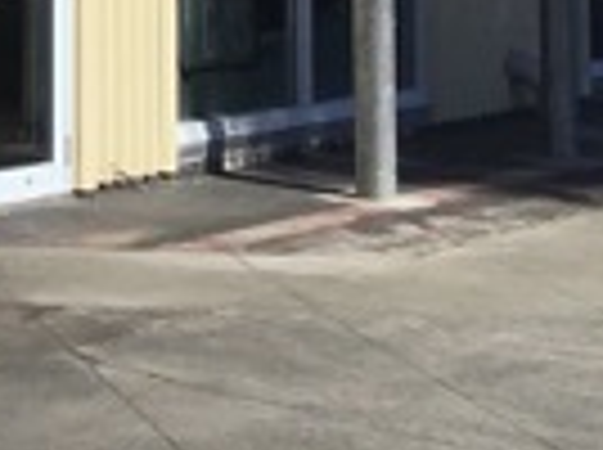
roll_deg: -1.7
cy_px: -522
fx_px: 2417
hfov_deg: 13.0
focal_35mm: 139
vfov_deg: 9.7
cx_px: -441
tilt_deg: +4.9
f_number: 2.4
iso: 25
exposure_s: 1/2915
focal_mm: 3.3
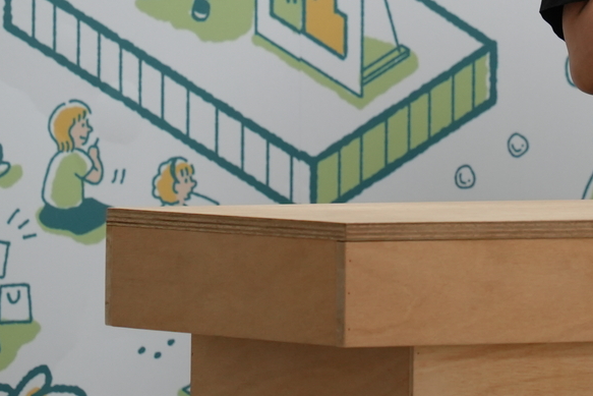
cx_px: 522
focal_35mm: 527
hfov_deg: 3.9
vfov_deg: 2.6
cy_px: -104
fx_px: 8682
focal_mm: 160
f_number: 5.6
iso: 1000
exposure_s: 1/160
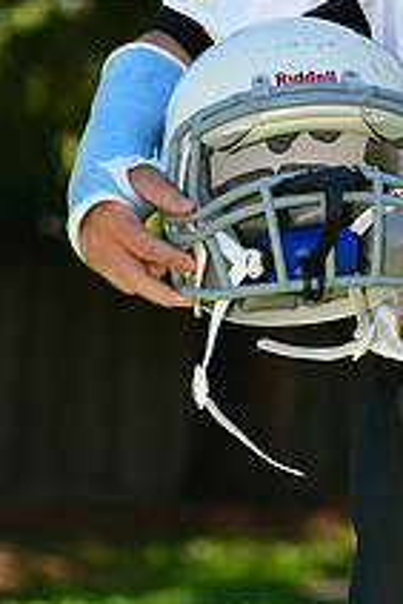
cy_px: -94
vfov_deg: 5.0
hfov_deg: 3.3
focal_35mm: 413
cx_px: 504
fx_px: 6923
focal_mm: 100
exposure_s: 1/800
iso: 400
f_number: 4.5
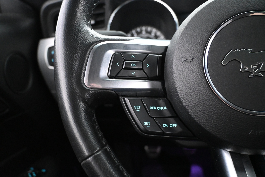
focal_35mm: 29
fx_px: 215
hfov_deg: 63.2
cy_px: 88
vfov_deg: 44.6
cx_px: 132
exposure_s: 1/30
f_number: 3.8
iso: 7200
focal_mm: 19.5
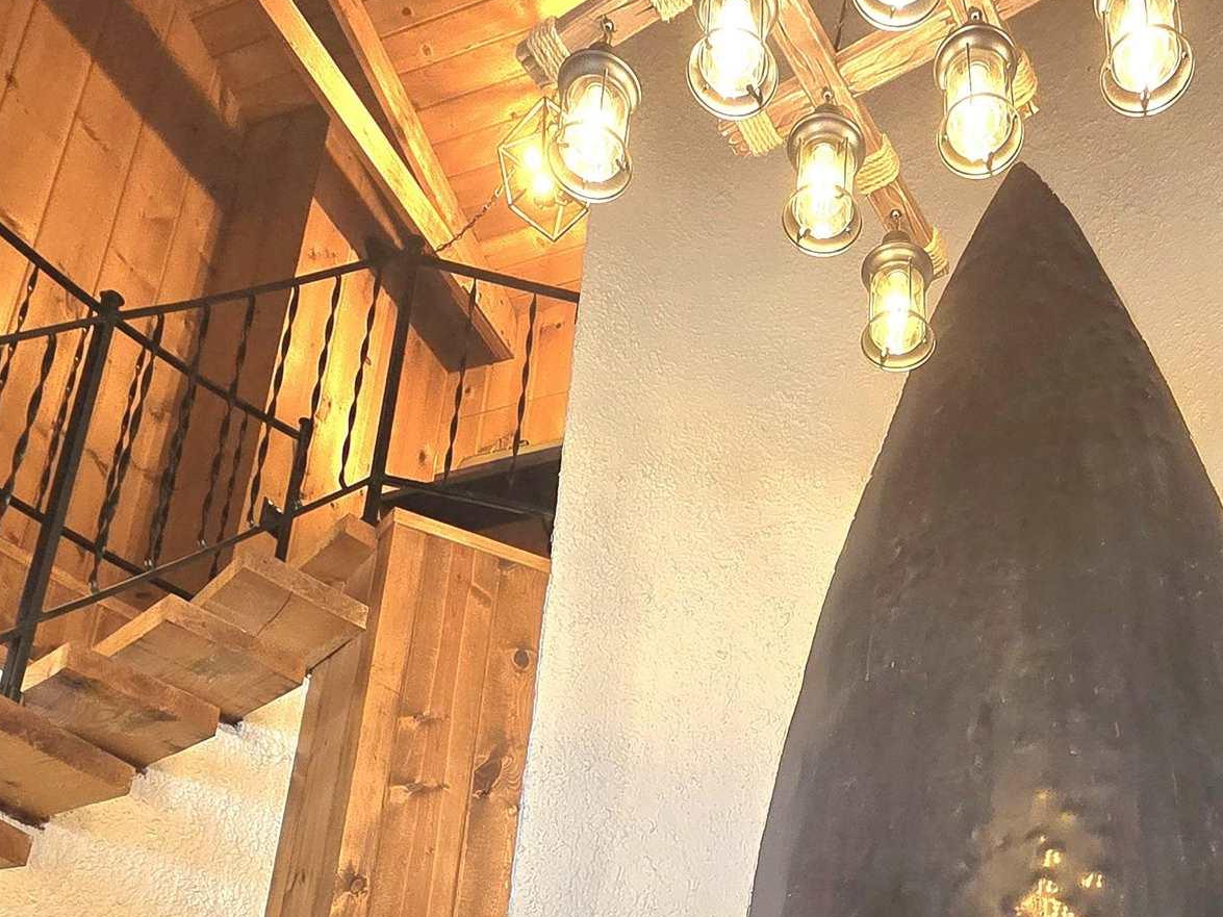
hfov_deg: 52.6
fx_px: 1201
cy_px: 972
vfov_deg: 36.4
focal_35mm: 34
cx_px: 841
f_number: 2.2
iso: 250
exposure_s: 1/60.2
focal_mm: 2.2
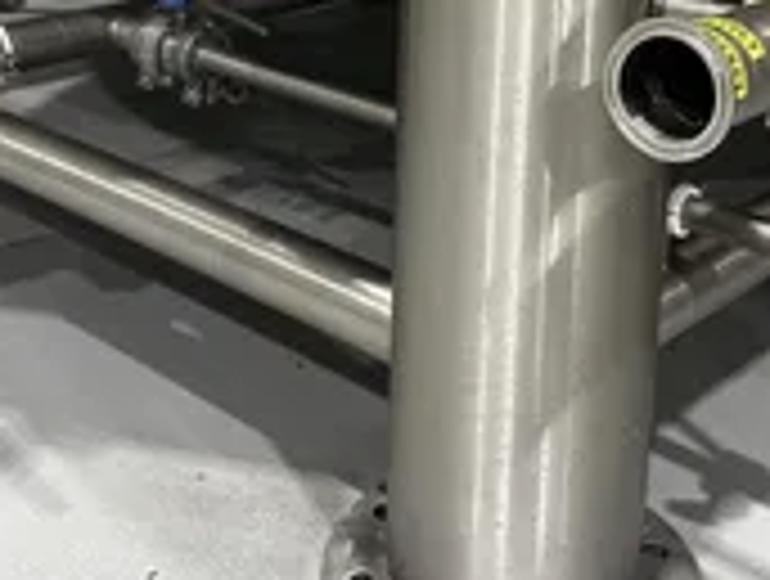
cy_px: 45
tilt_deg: -17.1
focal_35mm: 56
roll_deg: -1.9
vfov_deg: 25.3
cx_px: 387
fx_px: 1248
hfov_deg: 34.3
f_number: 1.78
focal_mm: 6.86
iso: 320
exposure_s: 1/60
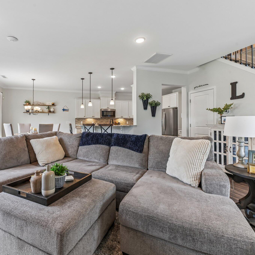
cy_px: 127
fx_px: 150
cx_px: 96
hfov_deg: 79.3
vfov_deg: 80.7
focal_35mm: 18
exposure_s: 1/8
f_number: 9
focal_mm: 14
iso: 200
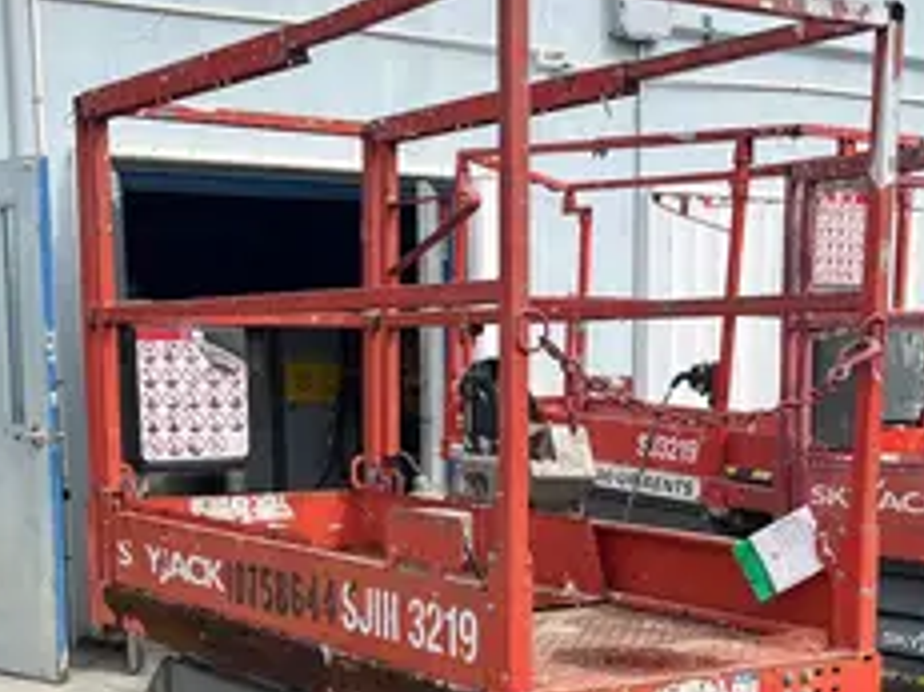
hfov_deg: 31.2
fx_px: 1654
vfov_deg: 23.0
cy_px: 630
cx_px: 484
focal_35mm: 62
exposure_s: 1/2137
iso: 50
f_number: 1.6
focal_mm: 5.1
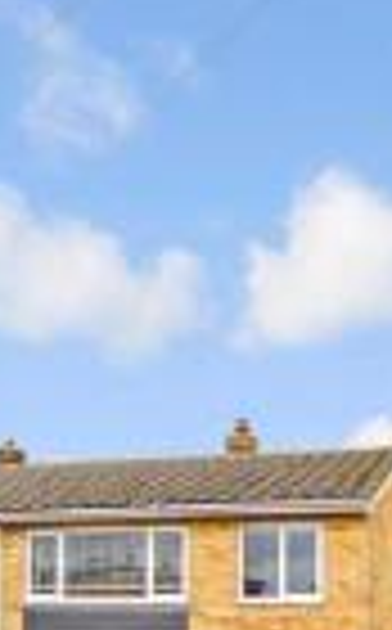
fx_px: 893
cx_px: 187
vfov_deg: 35.7
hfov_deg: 24.8
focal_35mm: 52
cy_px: 610
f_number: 3.5
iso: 400
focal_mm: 10
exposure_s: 1/4000
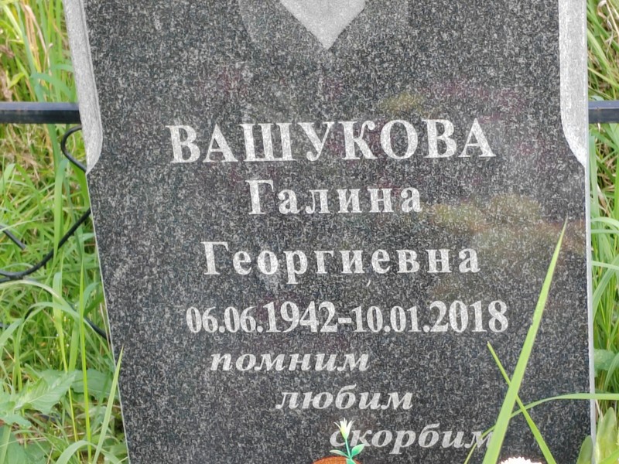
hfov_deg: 18.9
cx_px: 310
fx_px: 1860
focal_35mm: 104
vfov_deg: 14.2
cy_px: 232
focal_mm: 5.52
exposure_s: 1/200
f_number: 1.9
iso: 100
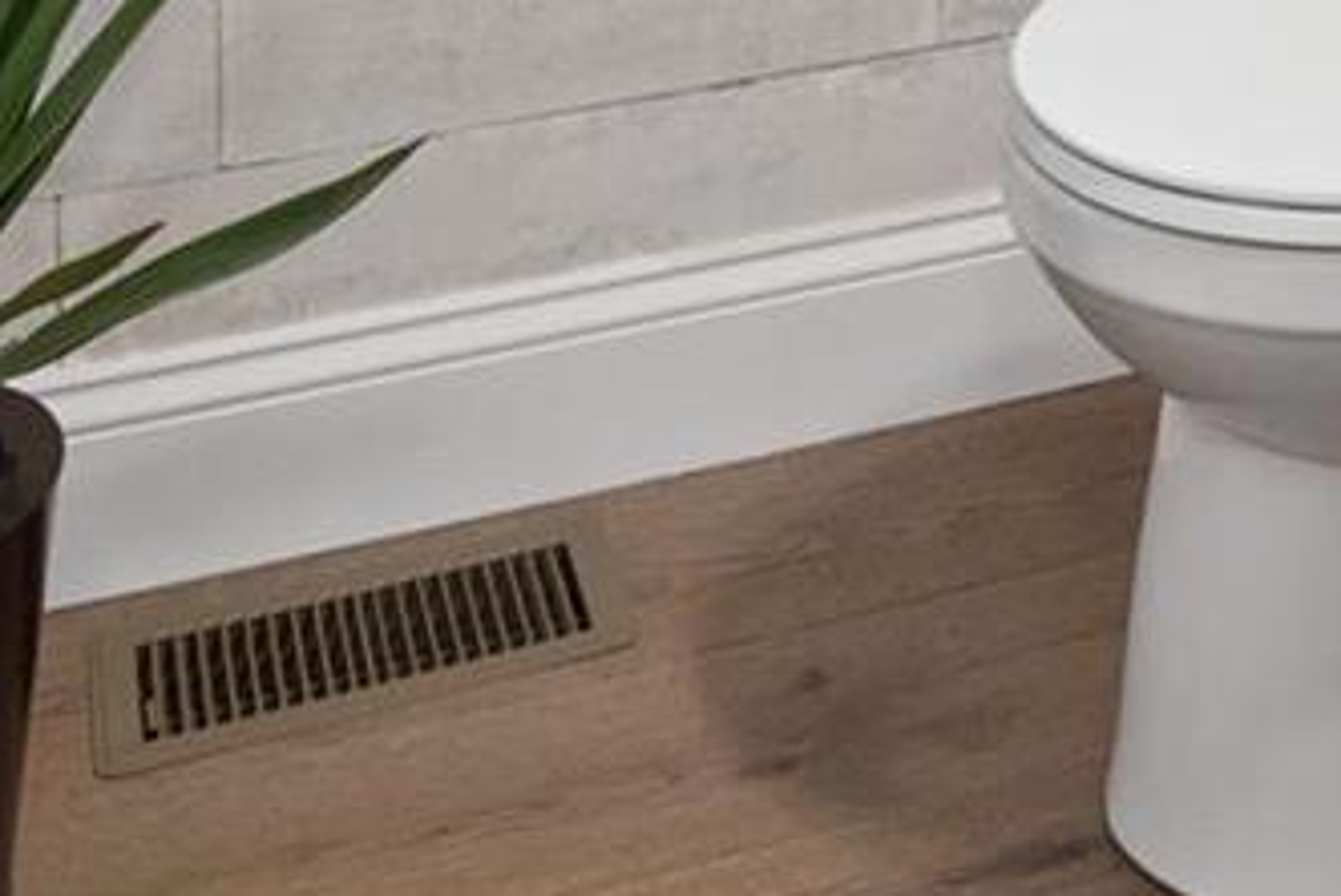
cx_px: 1385
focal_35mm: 77
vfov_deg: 13.3
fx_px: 2871
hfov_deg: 24.9
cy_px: -1239
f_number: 10
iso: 400
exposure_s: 1/1.67
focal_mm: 8
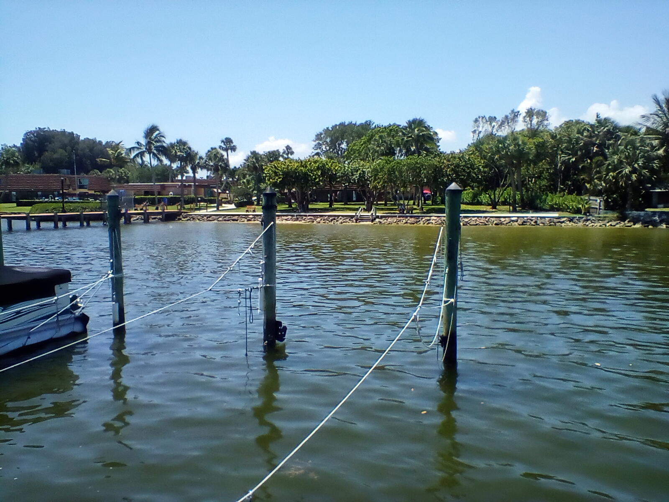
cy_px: 251
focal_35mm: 31
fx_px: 599
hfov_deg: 58.4
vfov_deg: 45.4
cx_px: 334
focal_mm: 2.38
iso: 106
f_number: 2.4
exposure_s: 1/1282
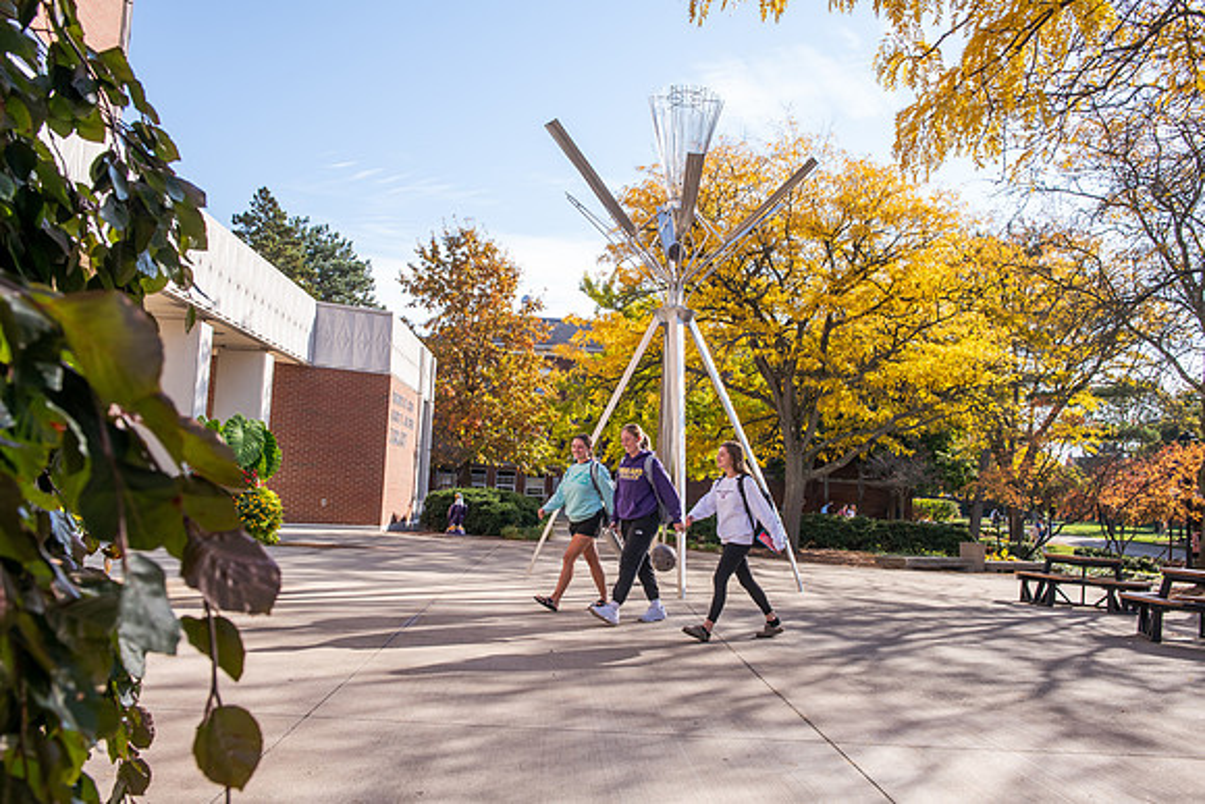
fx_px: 1038
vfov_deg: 42.3
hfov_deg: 60.3
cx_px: 602
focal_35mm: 31
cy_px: 402
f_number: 8
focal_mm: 31
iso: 320
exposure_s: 1/320
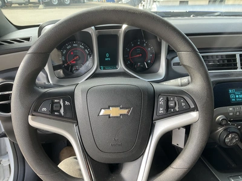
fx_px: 203
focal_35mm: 29
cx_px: 121
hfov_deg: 61.7
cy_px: 90
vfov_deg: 48.2
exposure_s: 1/122
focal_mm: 3
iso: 32
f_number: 1.8
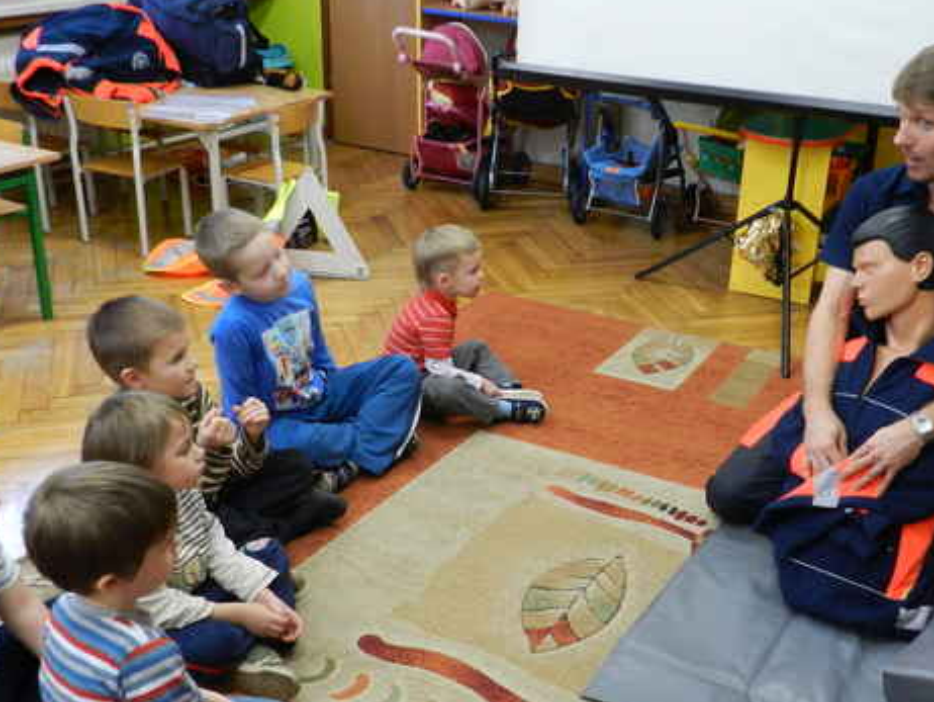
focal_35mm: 42
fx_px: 1134
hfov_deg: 44.6
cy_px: 450
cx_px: 552
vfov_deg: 34.2
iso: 400
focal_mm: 5.6
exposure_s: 1/30
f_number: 3.7
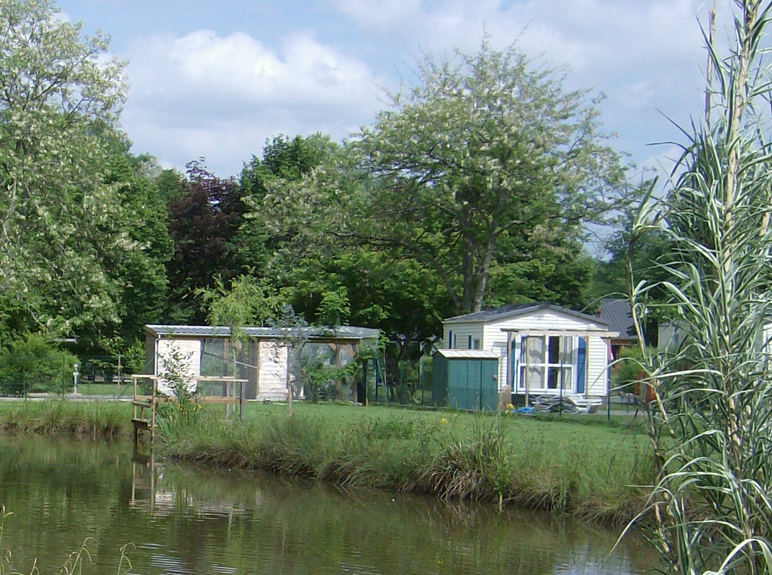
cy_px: 434
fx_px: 1624
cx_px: 62
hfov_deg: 25.8
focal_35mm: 73
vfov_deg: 19.9
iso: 100
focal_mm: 6.4
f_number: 4.8
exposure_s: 1/790
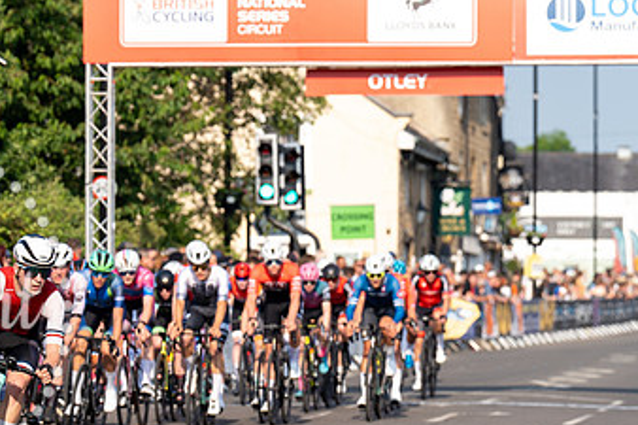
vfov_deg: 4.9
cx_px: 67
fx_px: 4942
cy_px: 292
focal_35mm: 279
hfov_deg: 7.4
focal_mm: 131
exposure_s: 1/1000
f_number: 4
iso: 160
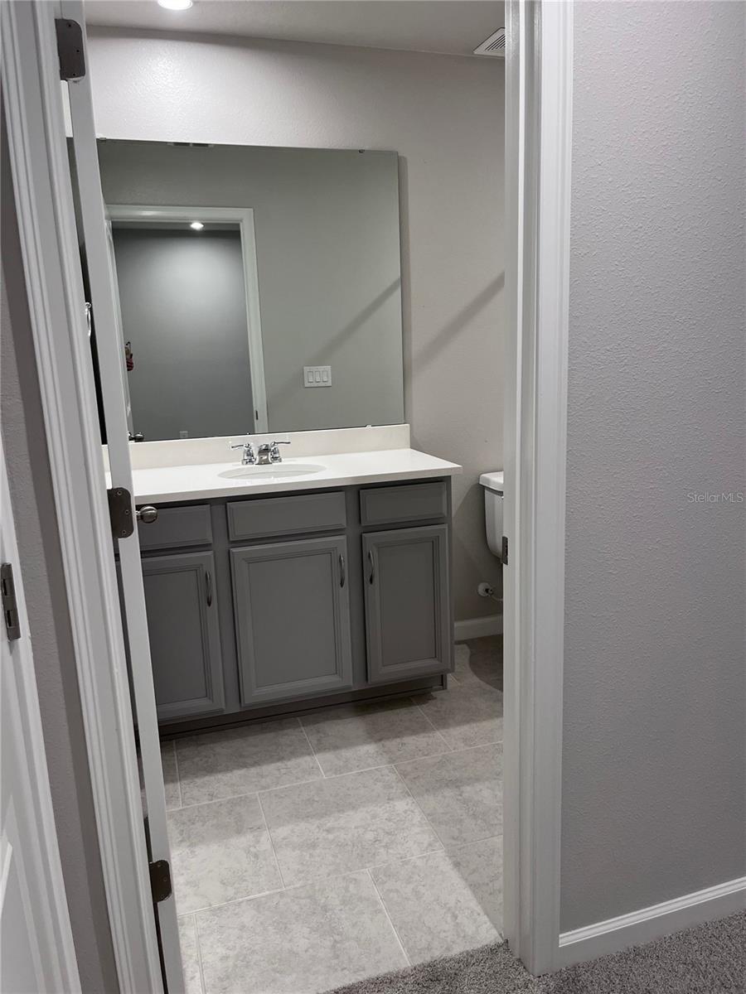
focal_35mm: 26
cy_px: 497
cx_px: 373
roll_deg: +2.8
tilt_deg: -13.1
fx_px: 747
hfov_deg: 53.1
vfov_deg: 67.3
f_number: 1.6
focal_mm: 5.1
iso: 125
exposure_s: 1/120
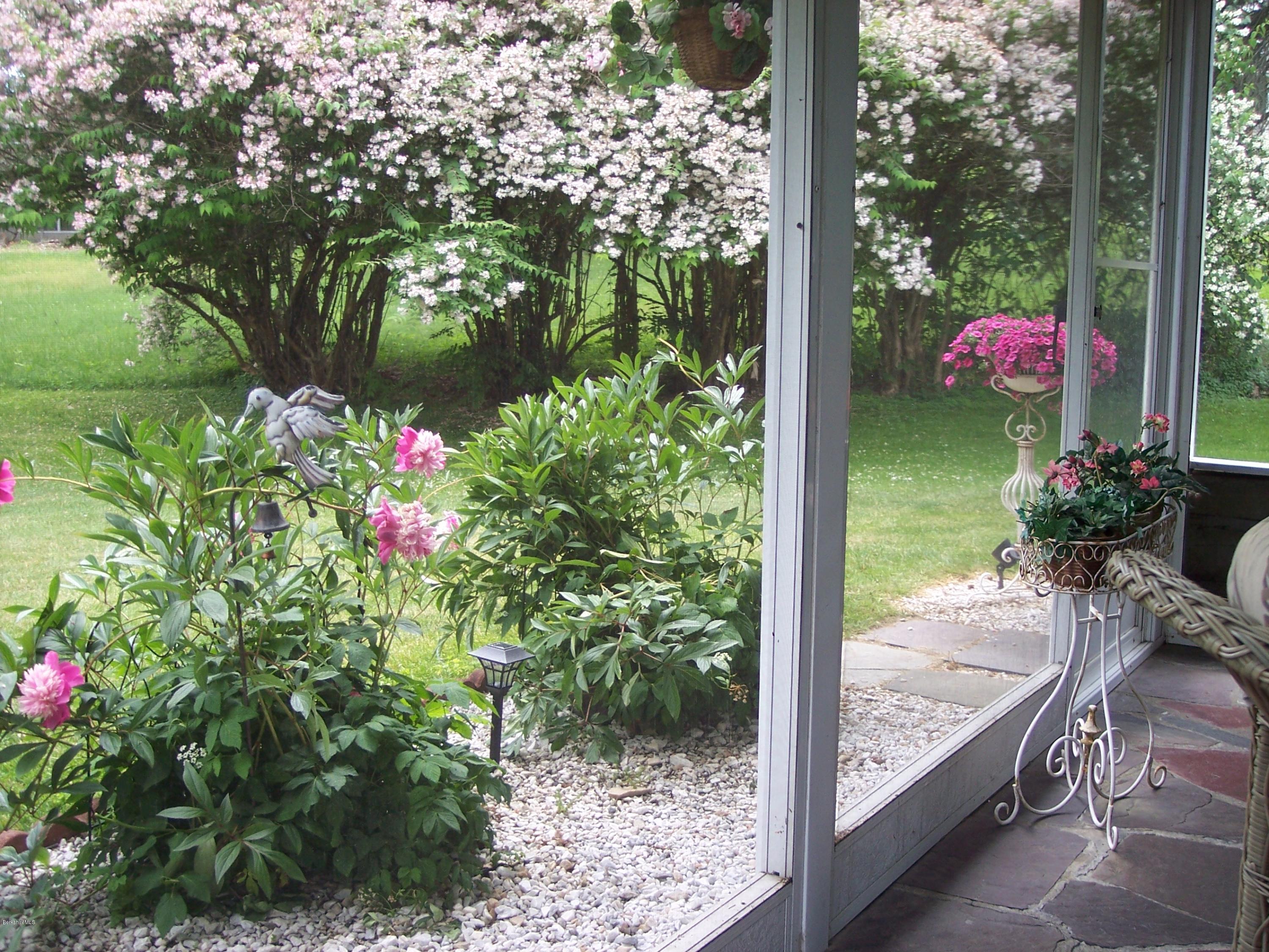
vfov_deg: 36.8
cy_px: 476
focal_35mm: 39
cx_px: 634
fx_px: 1430
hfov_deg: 47.9
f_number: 2.8
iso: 100
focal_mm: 8
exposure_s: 1/90
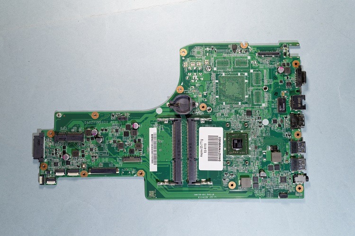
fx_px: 325
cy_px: 118
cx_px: 178
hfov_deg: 57.3
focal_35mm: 33
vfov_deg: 39.9
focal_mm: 22
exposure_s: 1/6
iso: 100
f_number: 8
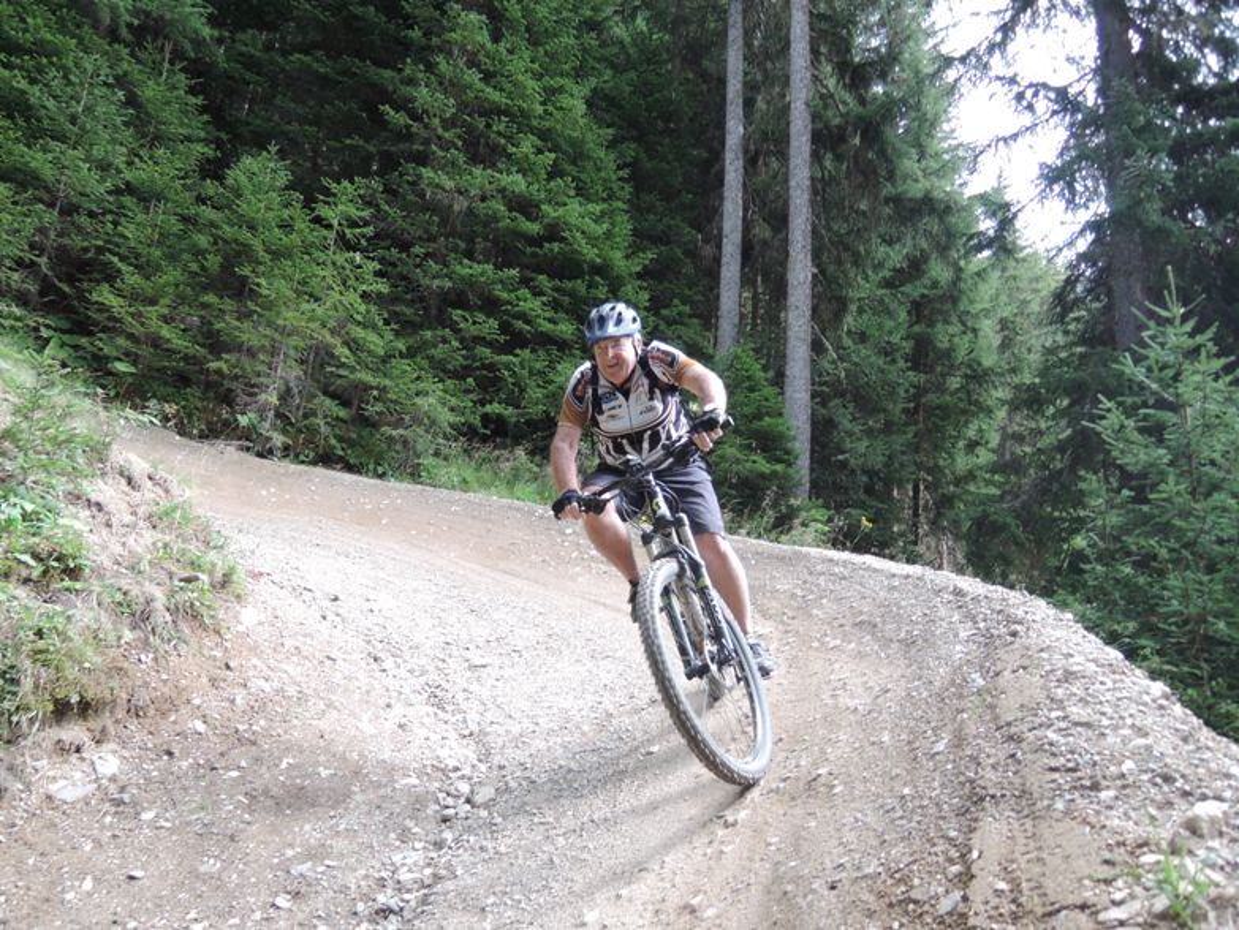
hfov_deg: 71.6
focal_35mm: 24
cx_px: 620
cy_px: 465
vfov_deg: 56.9
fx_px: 859
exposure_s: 1/250
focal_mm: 5.1
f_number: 2.2
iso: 220
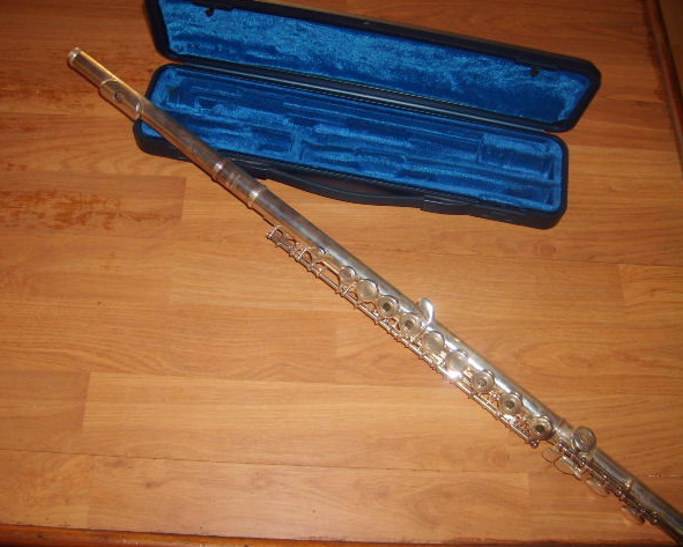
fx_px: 748
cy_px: 274
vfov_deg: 40.1
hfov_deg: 49.0
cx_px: 320
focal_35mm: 37
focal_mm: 5.8
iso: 100
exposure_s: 1/45
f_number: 2.8
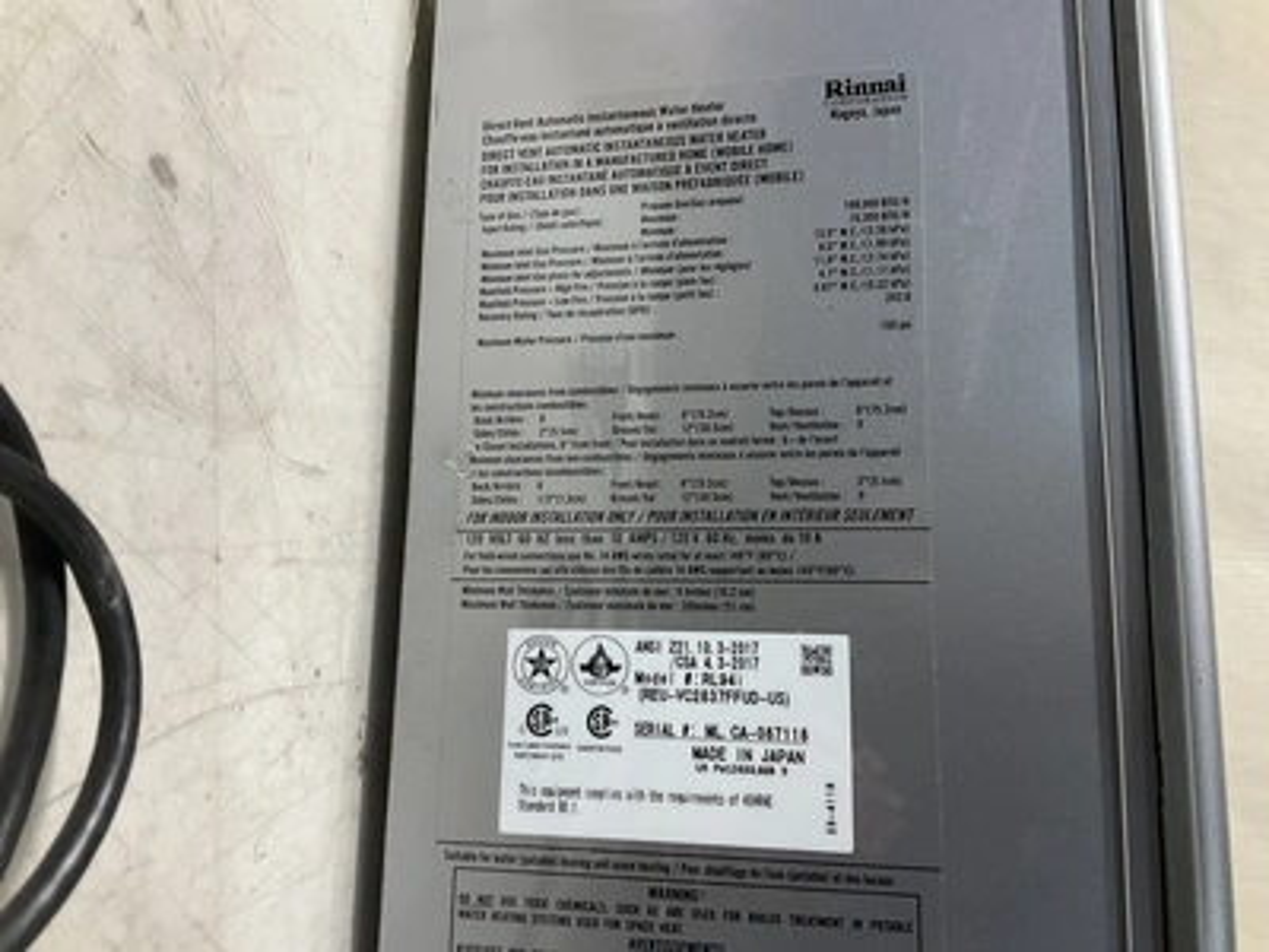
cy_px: 476
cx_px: 634
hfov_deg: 61.7
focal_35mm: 29
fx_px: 1063
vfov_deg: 48.2
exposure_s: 1/60
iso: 80
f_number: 1.8
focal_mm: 3
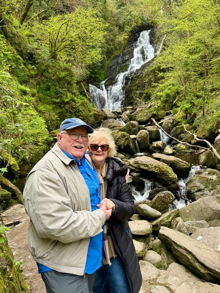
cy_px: 146
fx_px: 203
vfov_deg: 71.6
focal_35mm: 24
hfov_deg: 56.8
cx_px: 110
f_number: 1.78
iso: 80
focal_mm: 6.76
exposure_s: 1/593
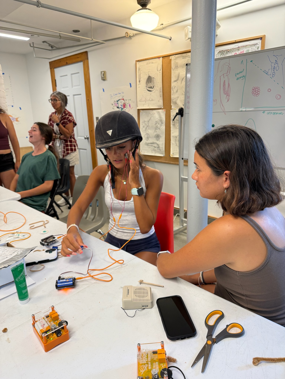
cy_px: 190
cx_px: 142
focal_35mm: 24
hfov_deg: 56.8
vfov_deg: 71.6
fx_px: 263
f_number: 1.78
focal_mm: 6.76
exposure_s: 1/60
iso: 100
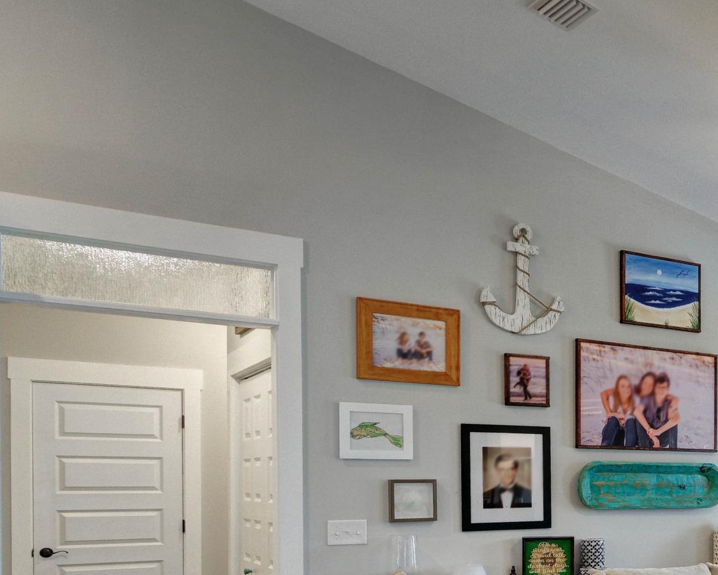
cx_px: 918
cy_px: 496
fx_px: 850
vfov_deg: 35.5
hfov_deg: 34.0
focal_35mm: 40
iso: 400
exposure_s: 1/60
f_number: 8
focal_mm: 11
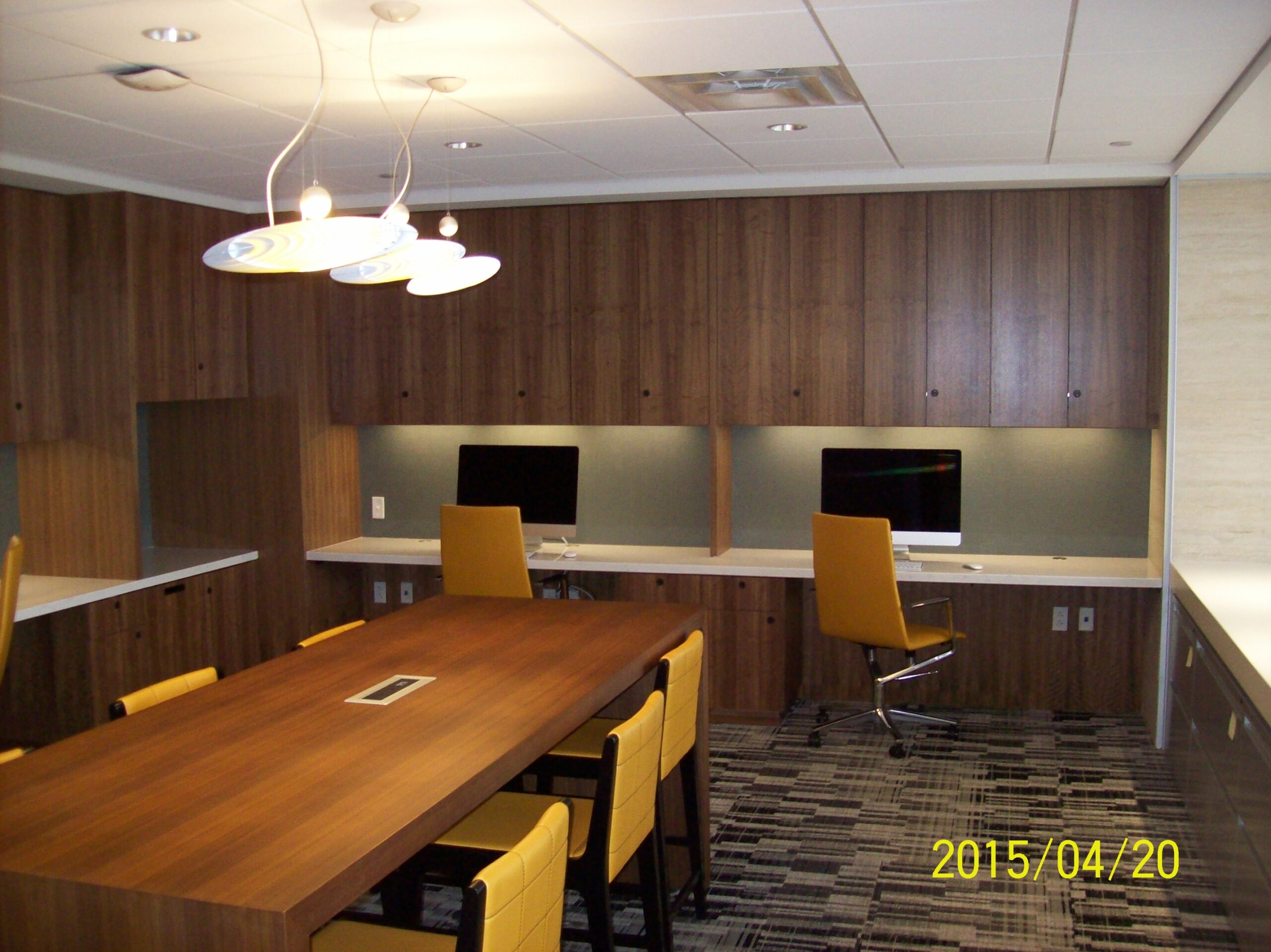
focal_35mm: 36
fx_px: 1321
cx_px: 636
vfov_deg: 39.6
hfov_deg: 51.4
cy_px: 476
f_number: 2.7
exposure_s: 1/64
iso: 200
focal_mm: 6
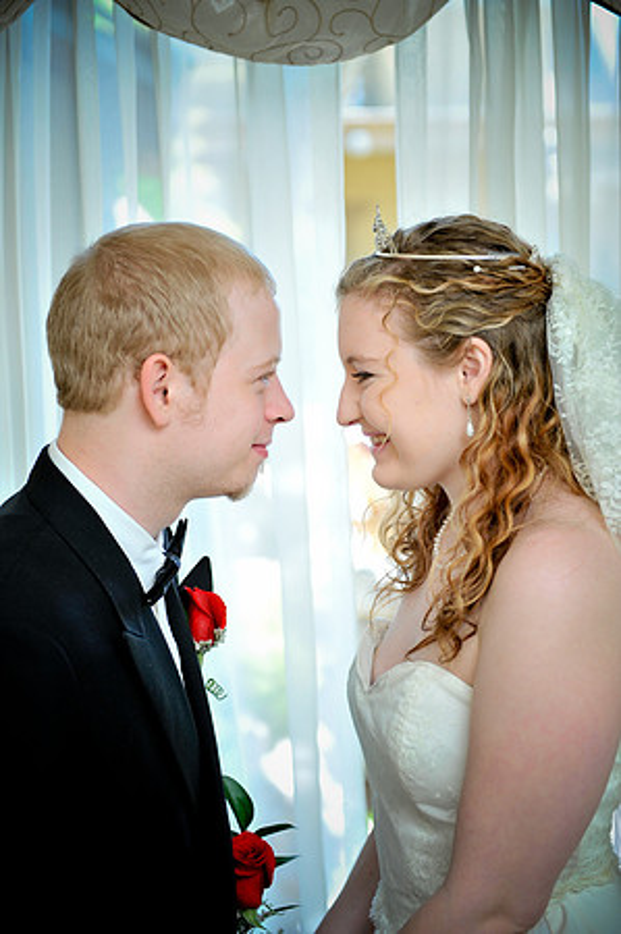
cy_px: 467
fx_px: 1815
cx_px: 310
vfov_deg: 28.9
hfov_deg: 19.4
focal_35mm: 70
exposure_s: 1/400
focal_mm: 70
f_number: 2.8
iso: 800
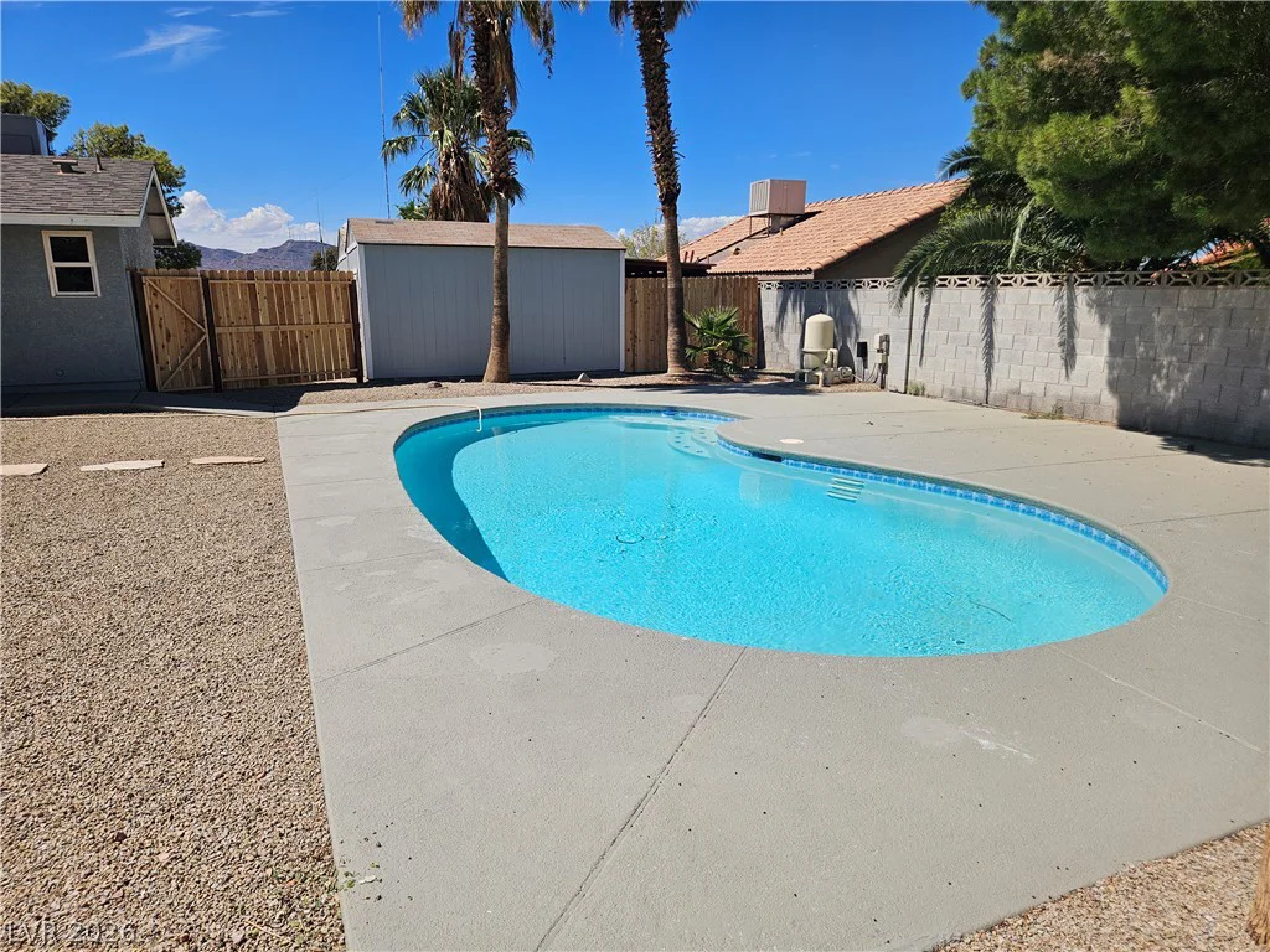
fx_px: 844
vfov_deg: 58.9
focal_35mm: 23
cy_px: 476
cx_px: 635
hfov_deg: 73.9
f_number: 1.8
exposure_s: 1/3540
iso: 25
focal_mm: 5.4
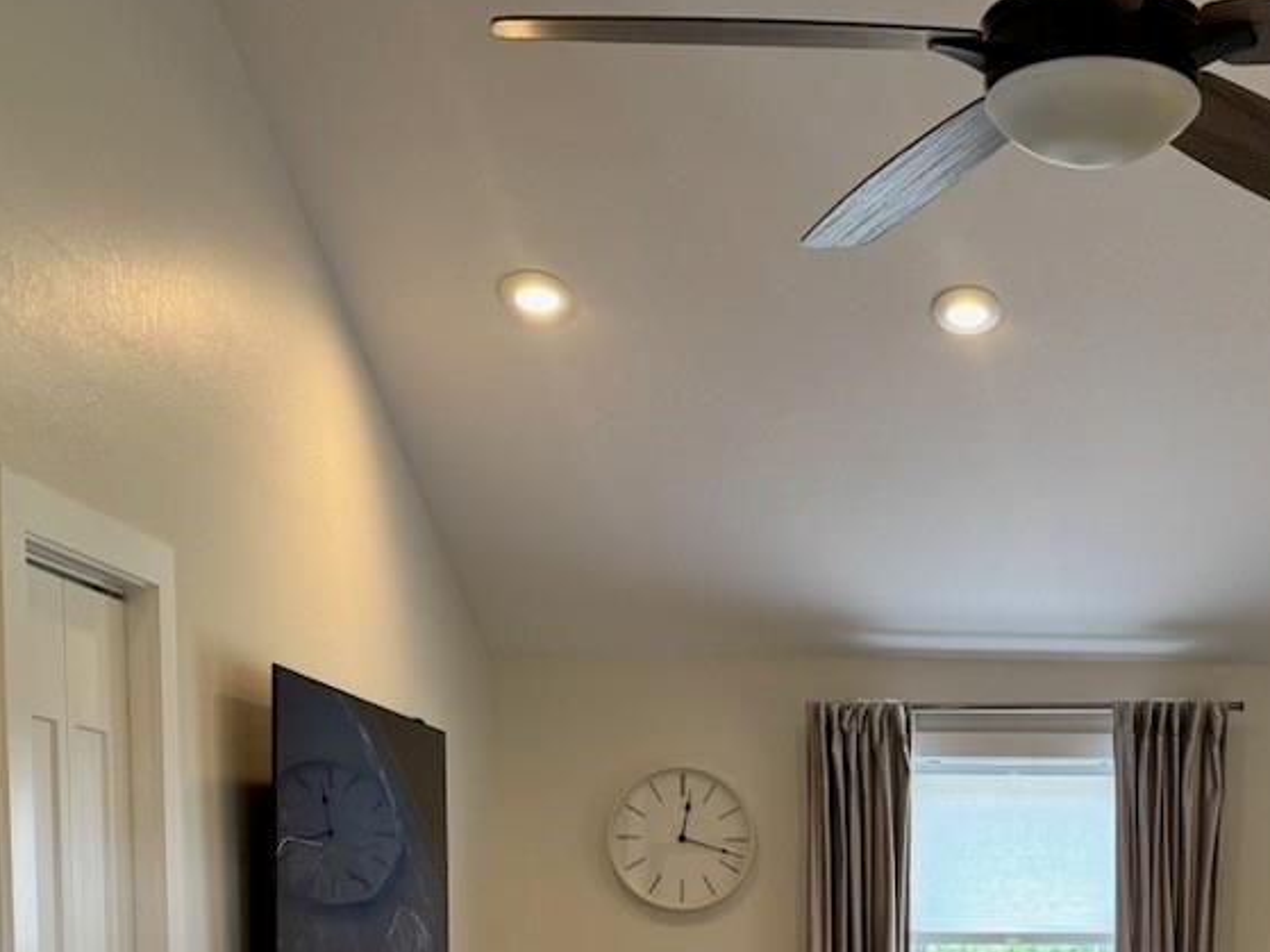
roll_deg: +1.2
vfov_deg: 25.1
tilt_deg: -3.0
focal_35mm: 55
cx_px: 1050
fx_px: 2017
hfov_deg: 33.7
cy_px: 988
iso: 125
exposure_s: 1/60
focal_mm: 6.76
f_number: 1.78
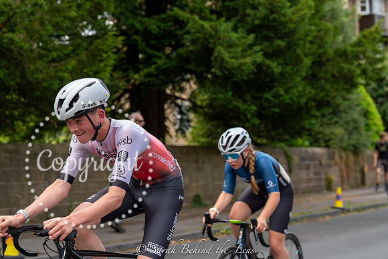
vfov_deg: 19.5
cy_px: 130
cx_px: 194
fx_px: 755
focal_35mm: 70
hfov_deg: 28.8
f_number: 4
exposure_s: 1/640
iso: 400
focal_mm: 70
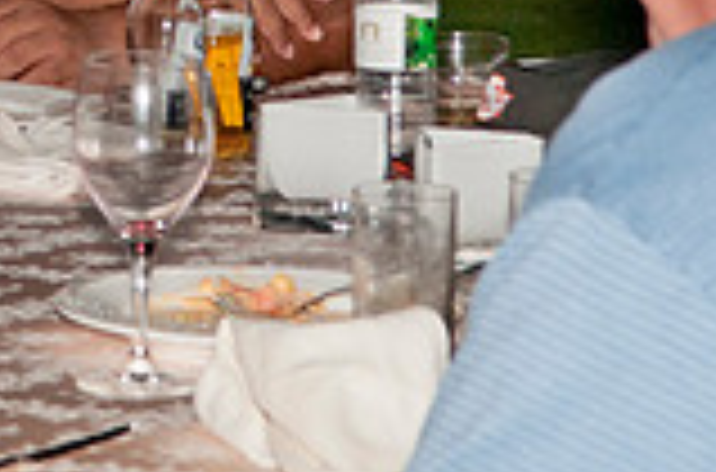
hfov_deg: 7.5
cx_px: -189
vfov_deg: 4.9
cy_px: -389
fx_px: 5433
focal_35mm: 274
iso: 640
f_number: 6.3
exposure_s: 1/60
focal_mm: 50
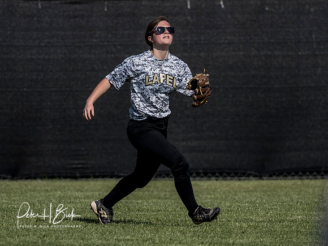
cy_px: 148
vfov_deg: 1.8
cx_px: 167
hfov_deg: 2.4
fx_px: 7759
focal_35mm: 819
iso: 320
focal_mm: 300
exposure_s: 1/2000
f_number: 4
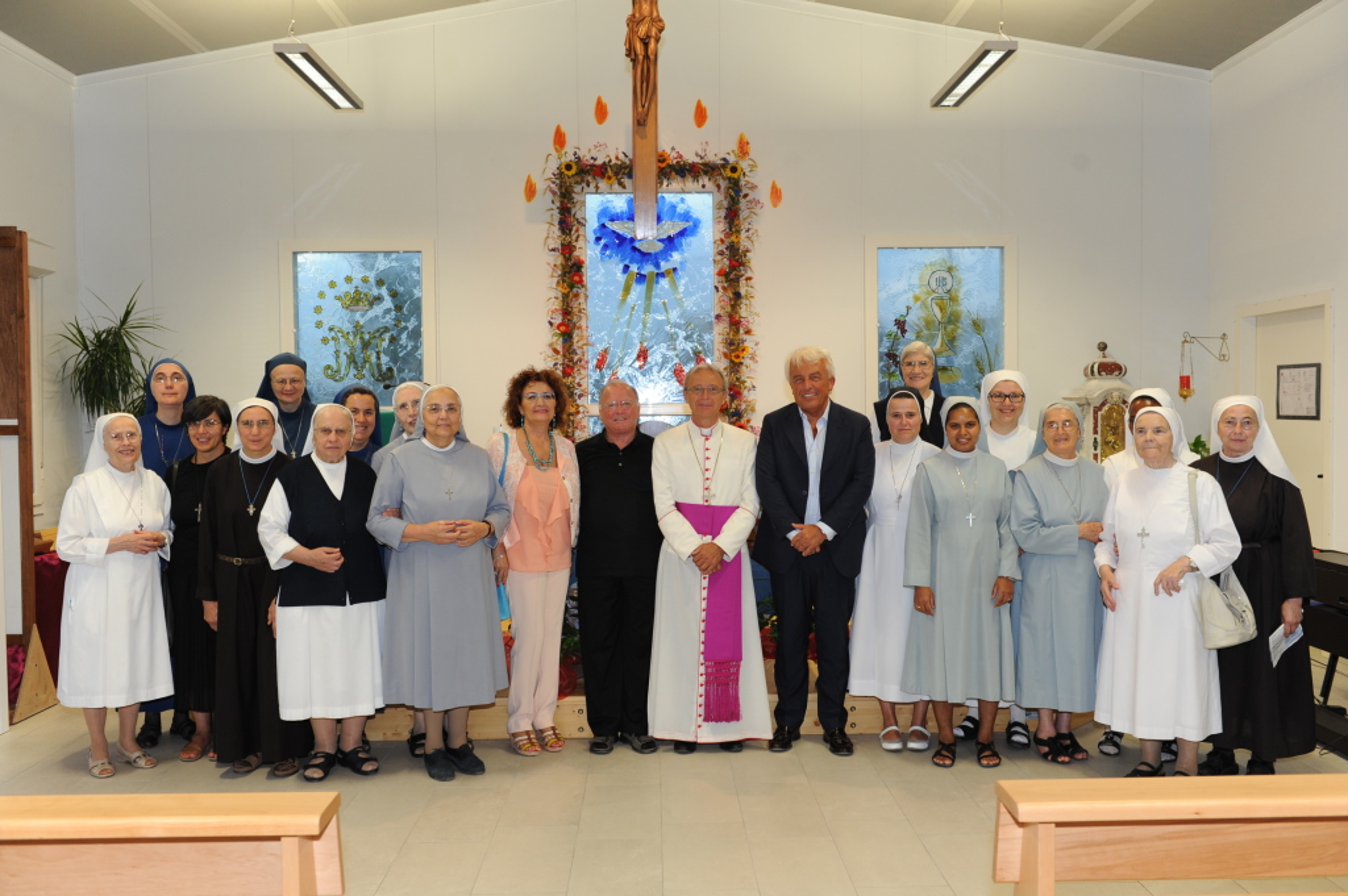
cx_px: 674
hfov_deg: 58.8
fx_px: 1197
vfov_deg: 41.1
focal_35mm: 32
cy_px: 448
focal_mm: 32
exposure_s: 1/80
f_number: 5
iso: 800
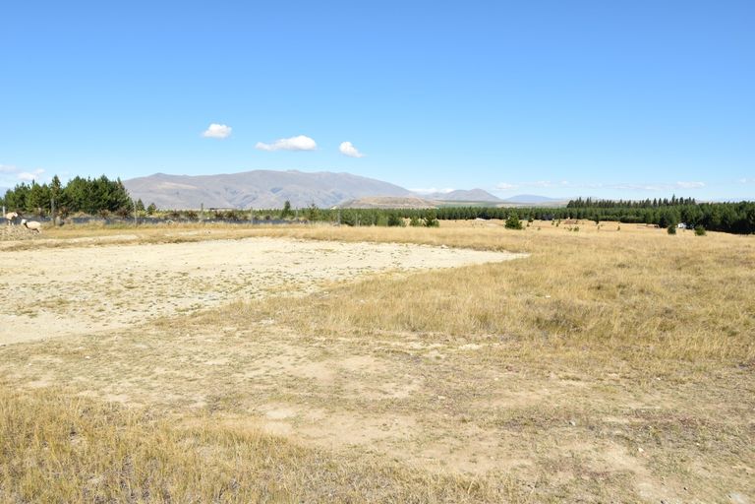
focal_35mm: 26
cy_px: 252
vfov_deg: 50.4
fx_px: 535
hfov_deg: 70.4
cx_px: 378
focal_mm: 17
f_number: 10
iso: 200
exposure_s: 1/400
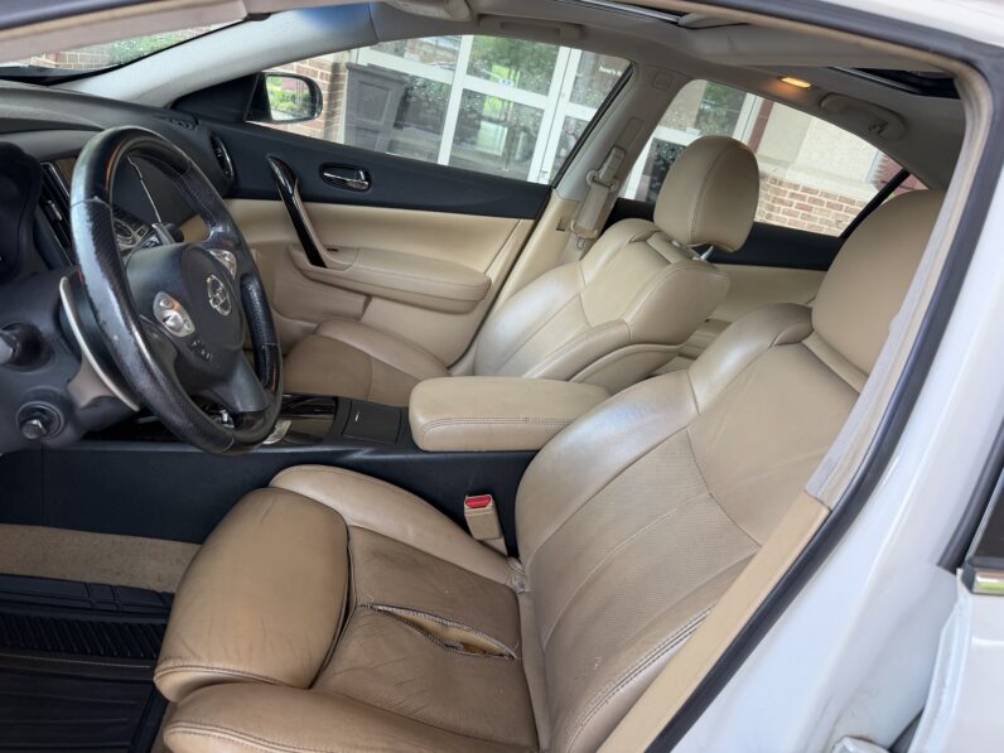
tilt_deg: -21.3
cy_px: 376
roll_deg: -14.6
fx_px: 696
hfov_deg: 71.6
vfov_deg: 56.8
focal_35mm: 24
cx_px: 502
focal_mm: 6.76
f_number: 1.78
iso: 125
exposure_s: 1/144
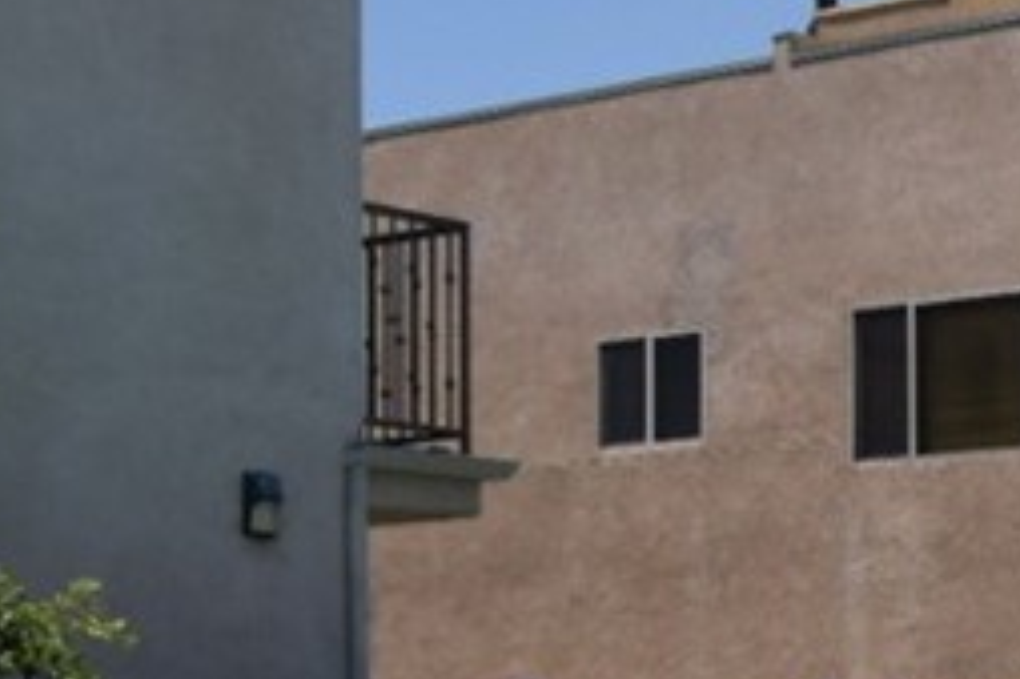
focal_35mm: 109
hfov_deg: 17.7
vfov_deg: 11.8
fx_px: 3086
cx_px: 1301
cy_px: 1115
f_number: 8
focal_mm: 18
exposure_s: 1/500
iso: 200
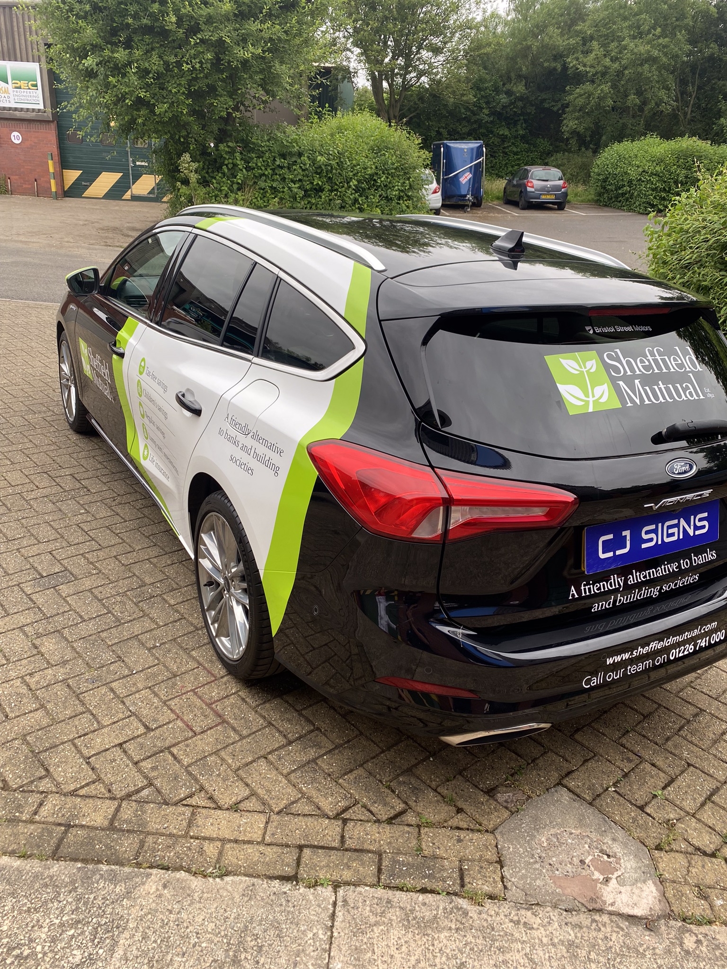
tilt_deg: -23.1
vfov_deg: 67.3
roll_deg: -3.6
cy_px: 484
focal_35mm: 26
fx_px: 728
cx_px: 364
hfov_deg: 53.1
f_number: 1.8
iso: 40
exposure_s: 1/121
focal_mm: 4.25
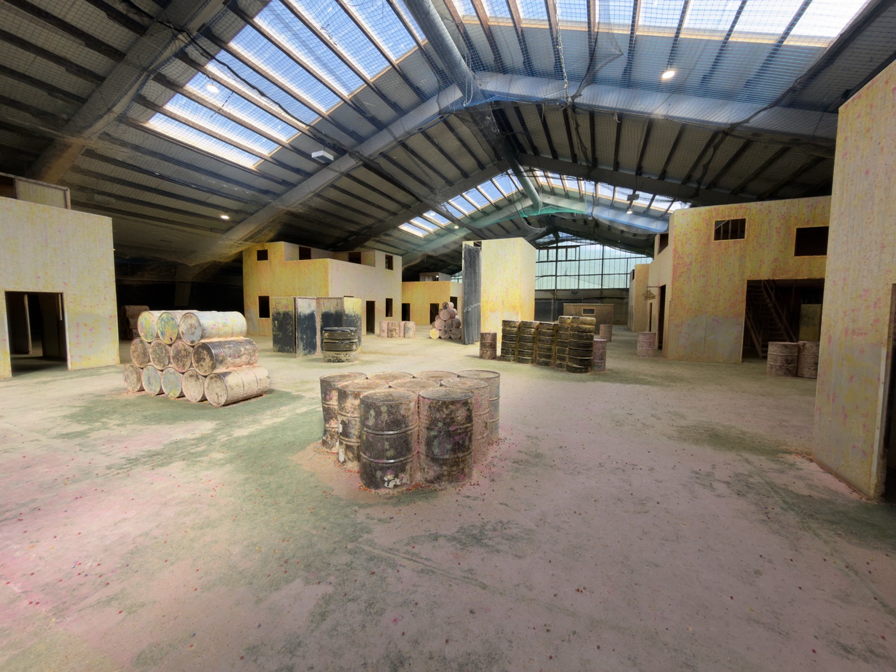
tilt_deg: -4.7
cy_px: 336
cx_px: 448
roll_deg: -0.7
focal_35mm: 14
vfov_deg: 85.7
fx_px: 362
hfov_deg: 102.1
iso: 50
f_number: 2.2
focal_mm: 2.22
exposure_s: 1/121
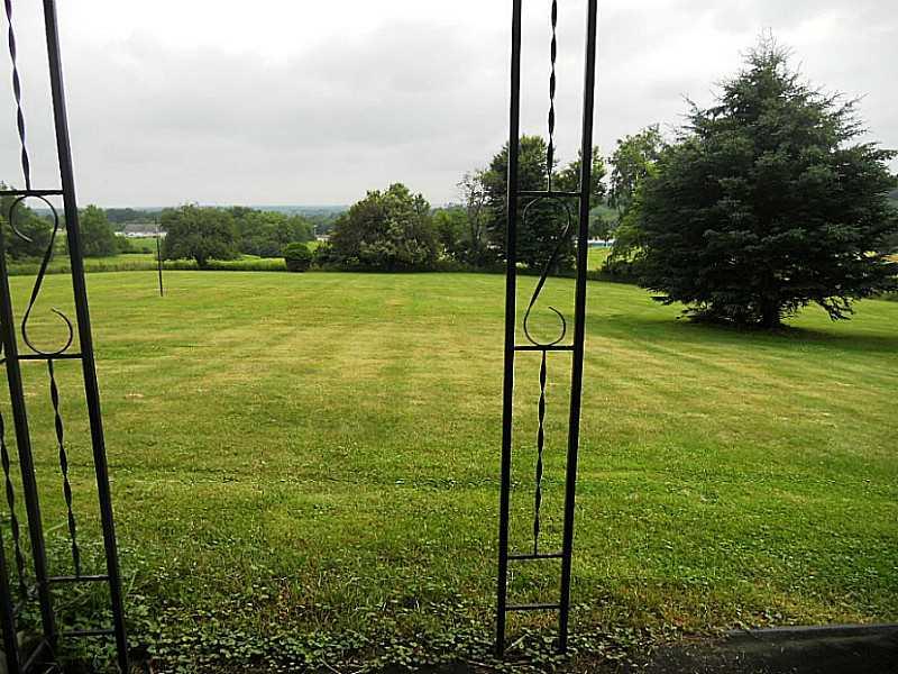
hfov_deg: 65.3
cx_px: 449
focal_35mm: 27
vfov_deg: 51.4
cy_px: 337
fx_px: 700
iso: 80
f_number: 3.2
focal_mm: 4.9
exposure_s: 1/500
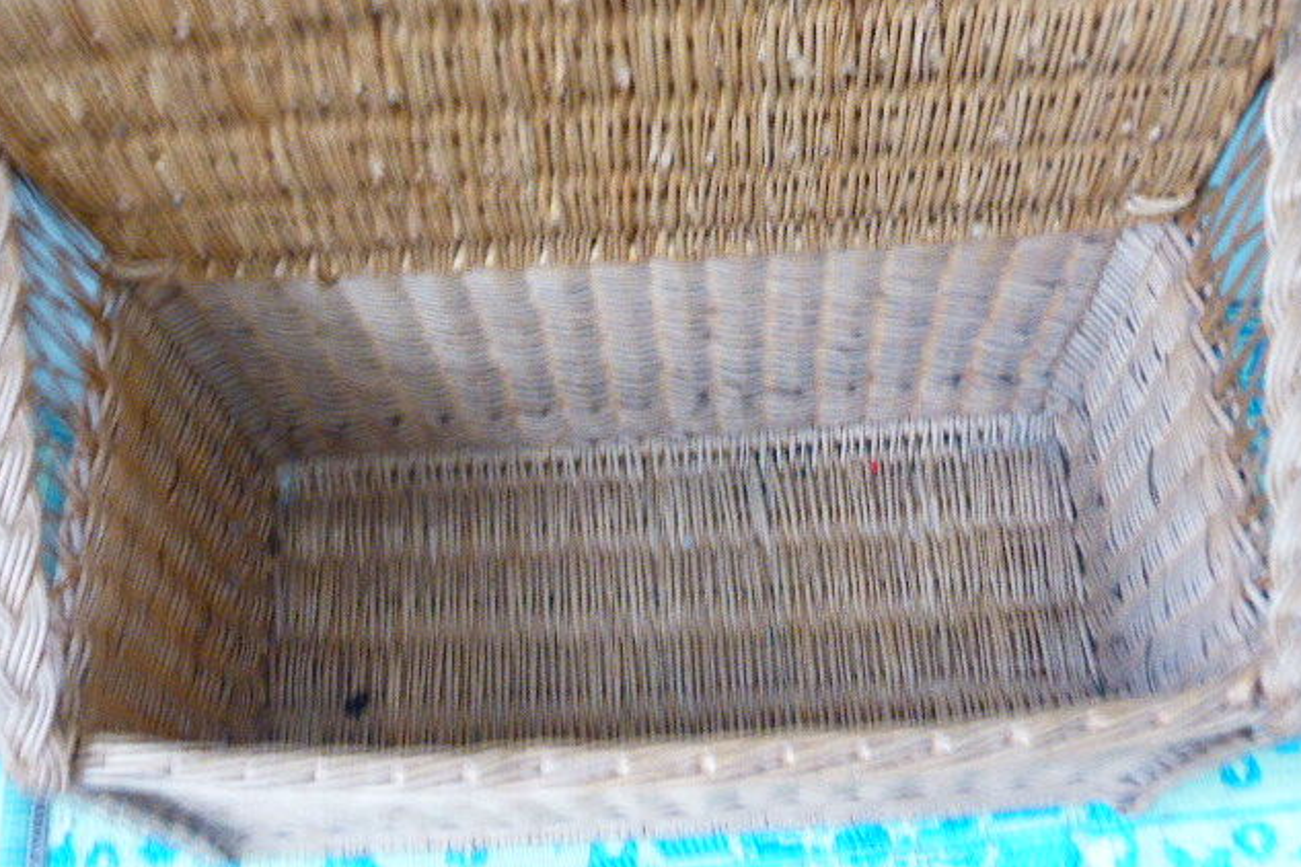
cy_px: 458
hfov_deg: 47.4
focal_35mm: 41
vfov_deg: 32.6
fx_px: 1482
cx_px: 652
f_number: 3.9
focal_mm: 6.9
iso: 400
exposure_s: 1/4
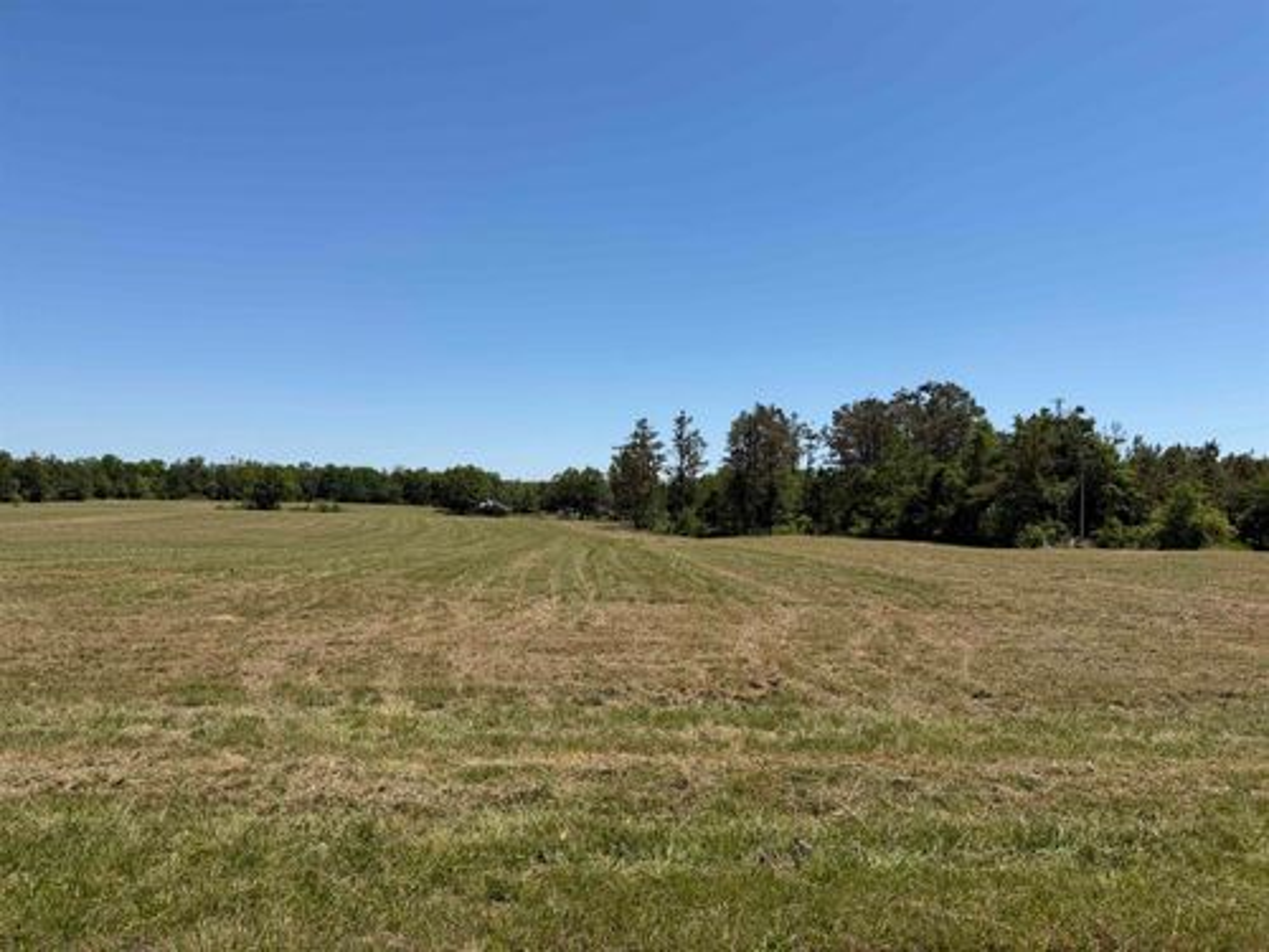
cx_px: 634
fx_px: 880
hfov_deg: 71.6
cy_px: 476
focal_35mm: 24
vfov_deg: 56.8
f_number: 1.78
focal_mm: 6.76
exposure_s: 1/6173
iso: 80
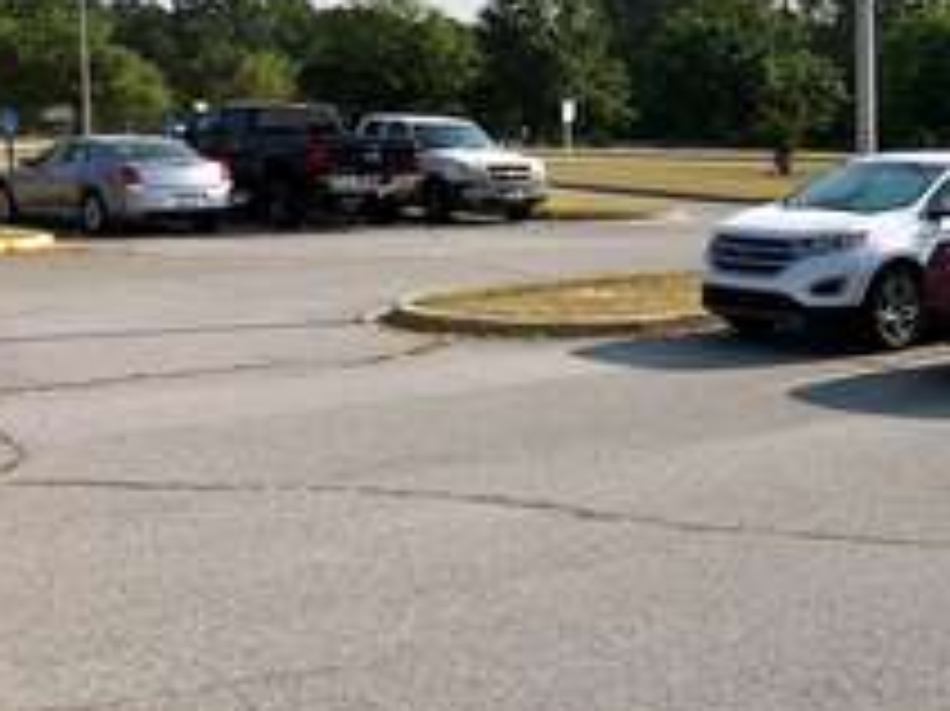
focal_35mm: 53
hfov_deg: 34.3
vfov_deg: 27.3
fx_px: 1454
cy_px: 225
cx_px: 846
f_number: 1.8
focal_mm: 4
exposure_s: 1/3205
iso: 20
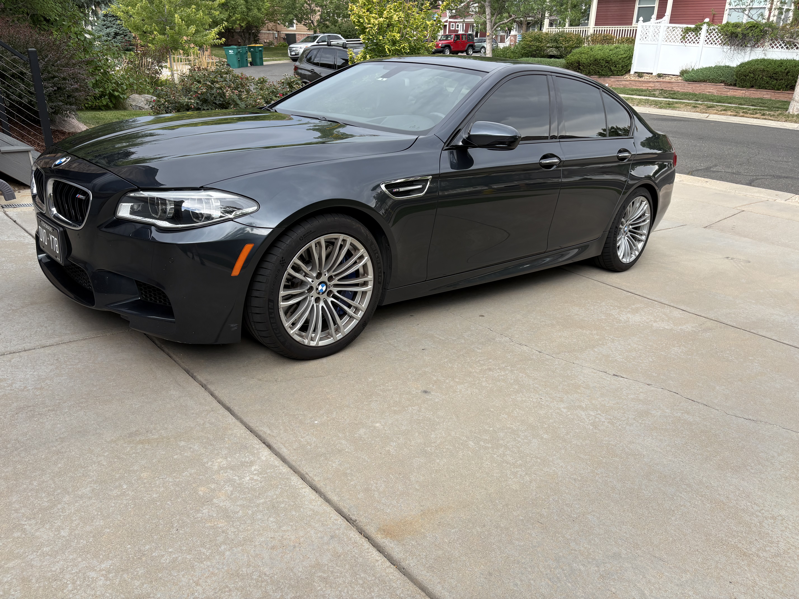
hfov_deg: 67.3
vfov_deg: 53.1
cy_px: 300
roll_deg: -0.4
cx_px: 400
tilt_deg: -22.3
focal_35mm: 26
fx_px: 600
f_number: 1.6
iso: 50
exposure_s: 1/363
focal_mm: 5.96
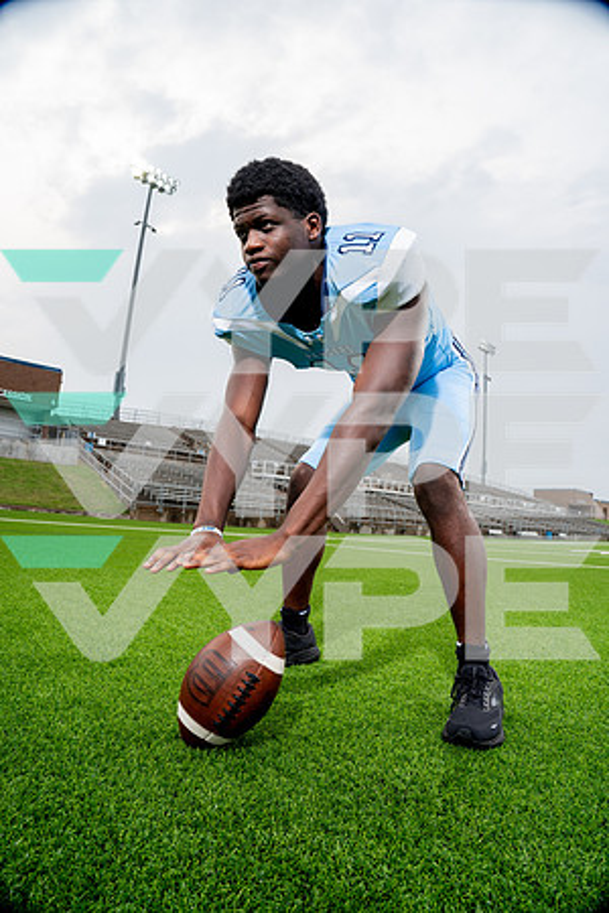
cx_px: 304
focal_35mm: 20
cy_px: 456
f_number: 6.3
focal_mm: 20
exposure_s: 1/250
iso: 160
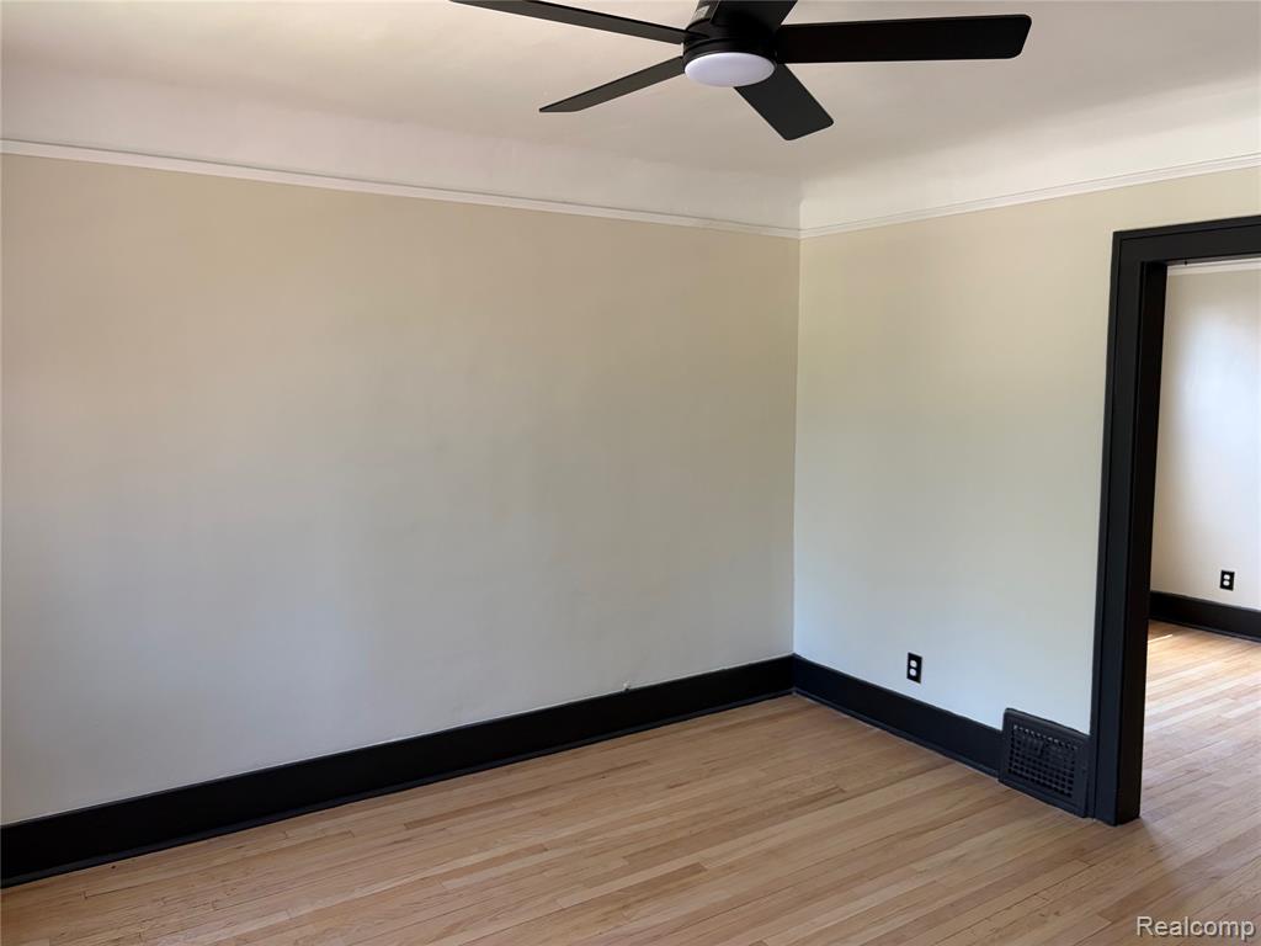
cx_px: 630
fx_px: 947
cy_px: 473
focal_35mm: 26
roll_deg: +0.7
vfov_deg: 53.1
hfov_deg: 67.3
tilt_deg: -4.9
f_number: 1.6
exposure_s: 1/104
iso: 125
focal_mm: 5.96
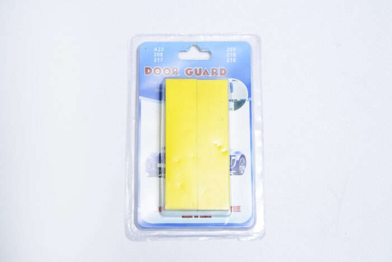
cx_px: 196
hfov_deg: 28.8
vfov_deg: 19.5
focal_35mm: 70
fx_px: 763
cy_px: 131
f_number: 10
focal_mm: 70
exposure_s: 1/160
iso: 3200
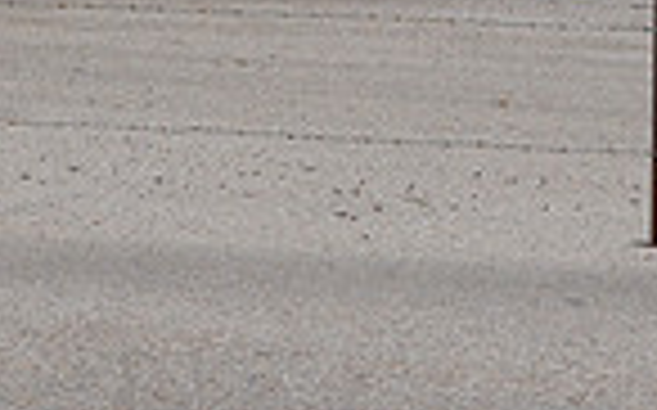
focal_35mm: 182
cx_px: 328
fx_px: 3256
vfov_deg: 7.0
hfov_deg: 11.5
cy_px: -313
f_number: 10
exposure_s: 1/400
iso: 200
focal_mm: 30
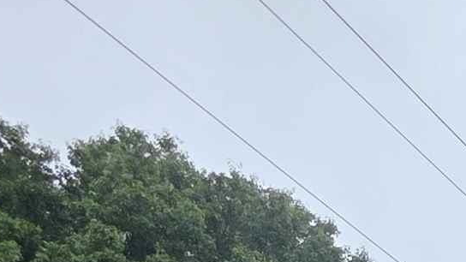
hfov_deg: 19.4
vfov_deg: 10.8
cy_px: 761
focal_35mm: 80
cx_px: 852
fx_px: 989
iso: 125
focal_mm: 2.2
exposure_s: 1/2000
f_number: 1.9
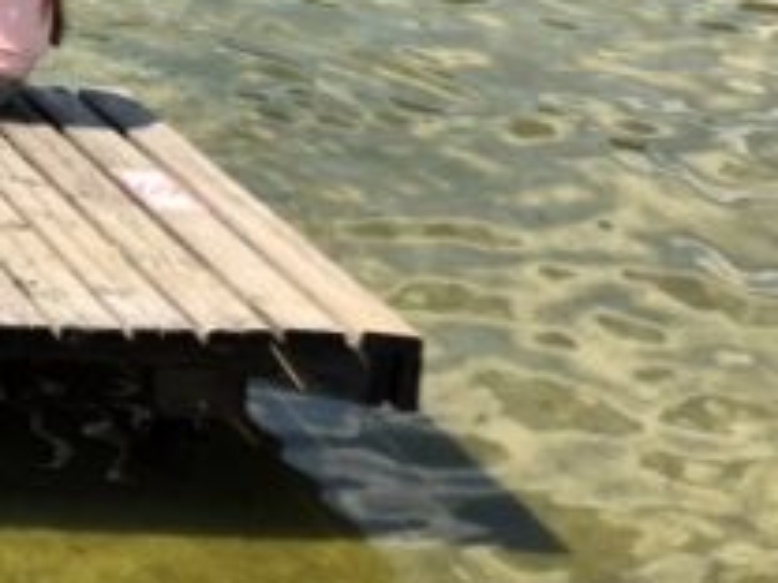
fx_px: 2540
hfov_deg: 13.2
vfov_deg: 12.2
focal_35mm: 113
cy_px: -407
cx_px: -1077
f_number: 1.8
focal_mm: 5.4
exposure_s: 1/1932
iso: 25
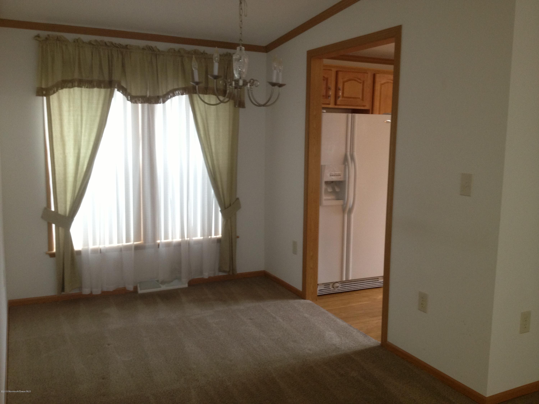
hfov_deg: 52.6
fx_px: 545
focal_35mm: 35
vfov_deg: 40.7
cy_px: 202
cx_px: 270
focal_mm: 4.28
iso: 125
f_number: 2.4
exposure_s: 1/20
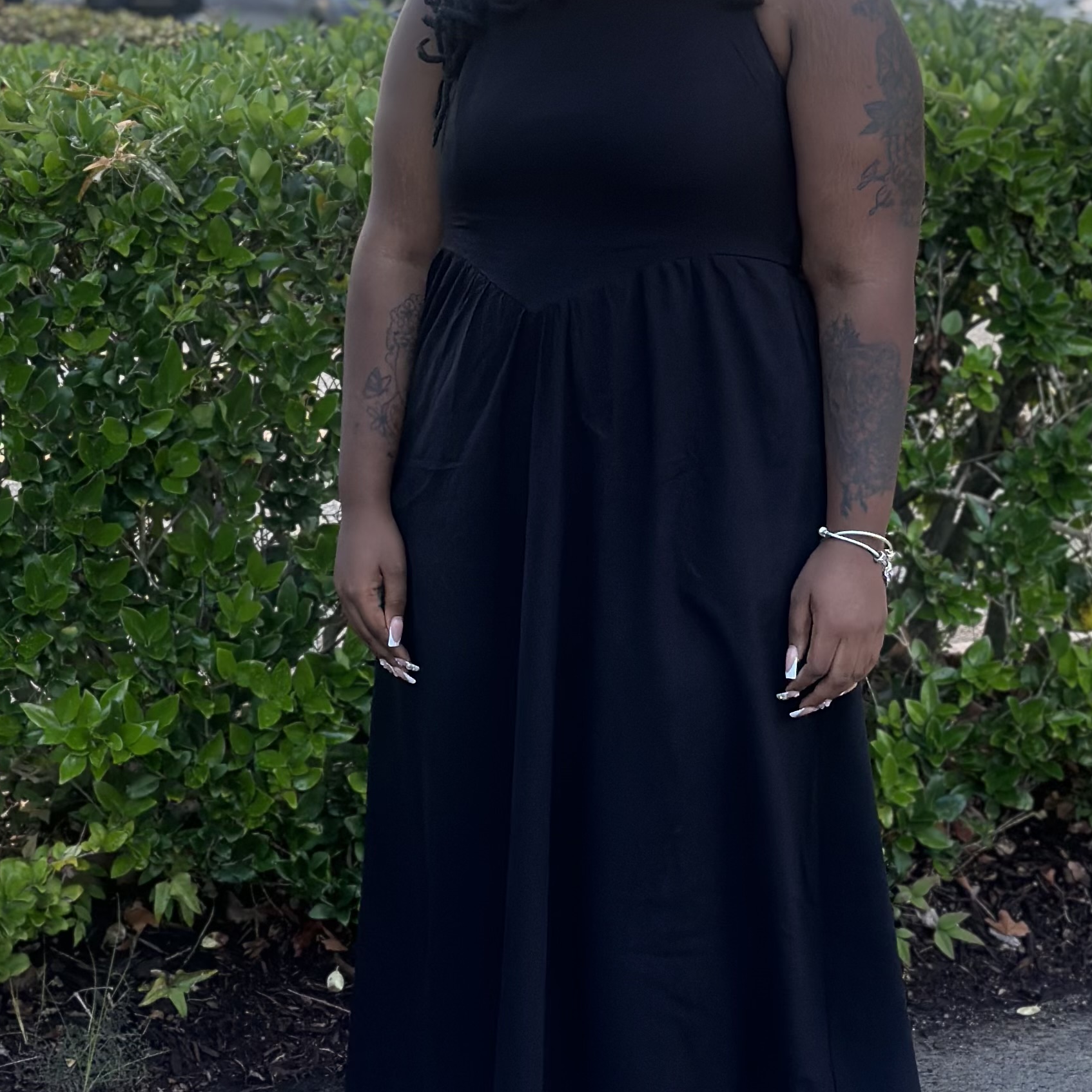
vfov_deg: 17.1
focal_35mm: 101
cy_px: 226
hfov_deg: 17.2
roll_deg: -0.8
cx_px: 618
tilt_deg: -6.3
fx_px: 3605
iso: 100
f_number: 1.78
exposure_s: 1/137
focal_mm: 6.86
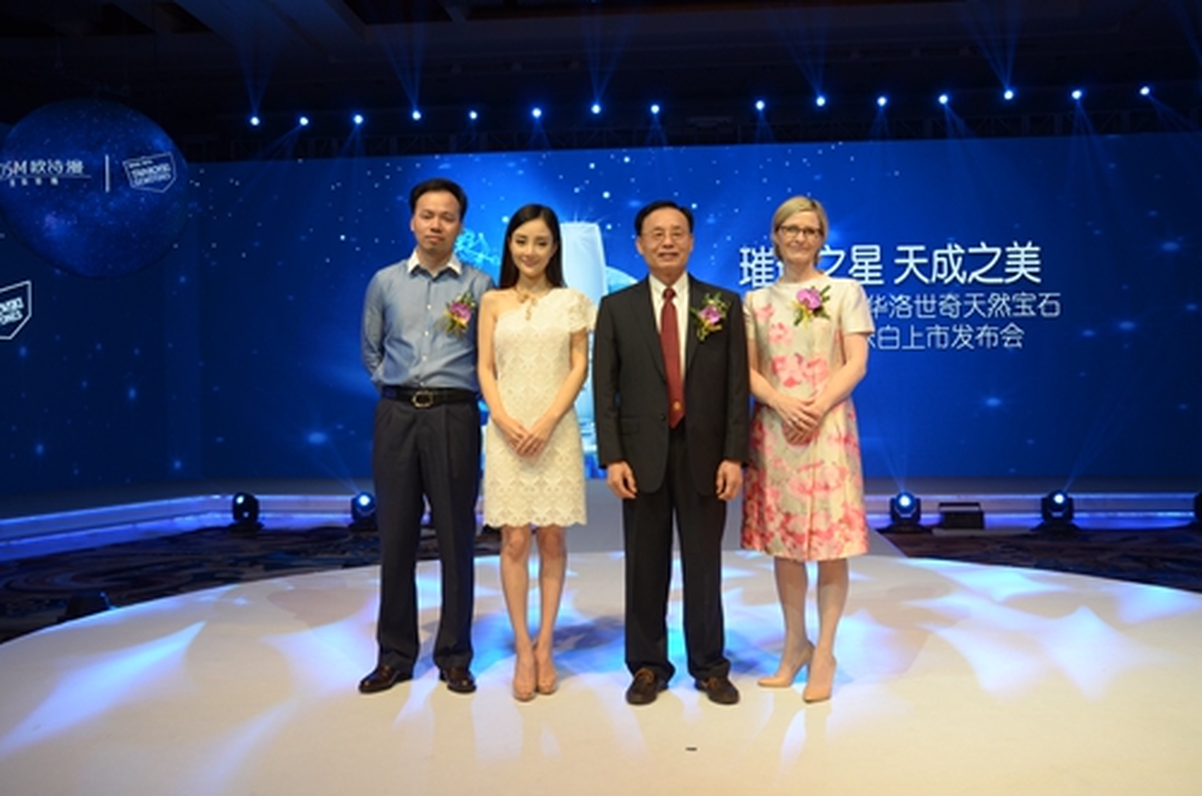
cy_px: 398
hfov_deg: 57.3
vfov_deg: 39.8
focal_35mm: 33
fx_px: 1099
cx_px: 601
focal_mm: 22
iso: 400
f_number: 7.1
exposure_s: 1/100
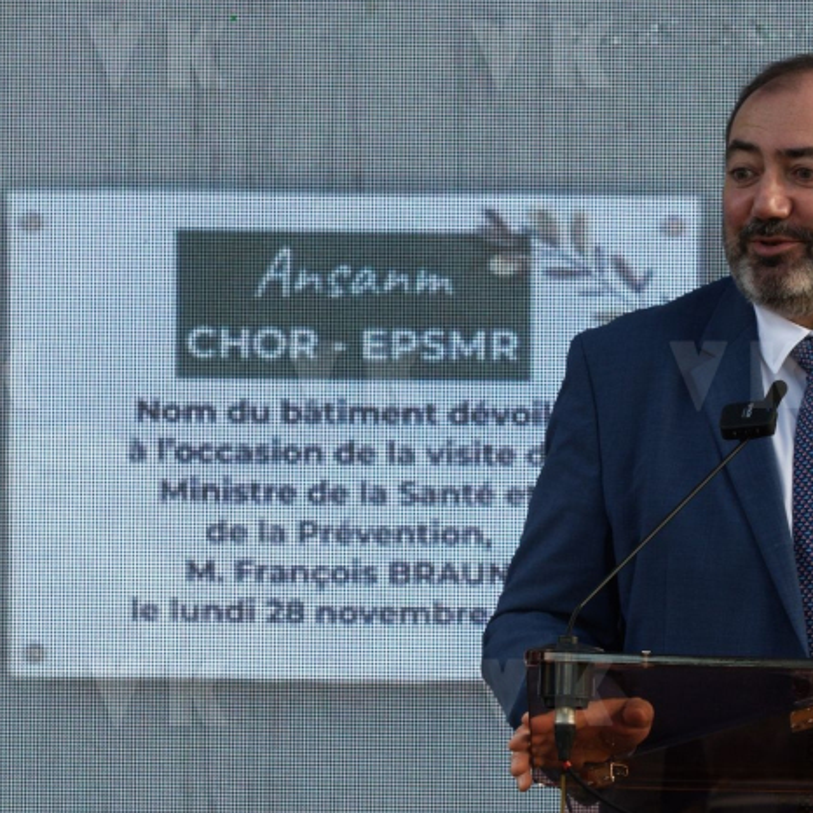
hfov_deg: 8.0
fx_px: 5819
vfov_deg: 8.0
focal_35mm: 219
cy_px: 439
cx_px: 541
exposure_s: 1/200
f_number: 8
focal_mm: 100
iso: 500
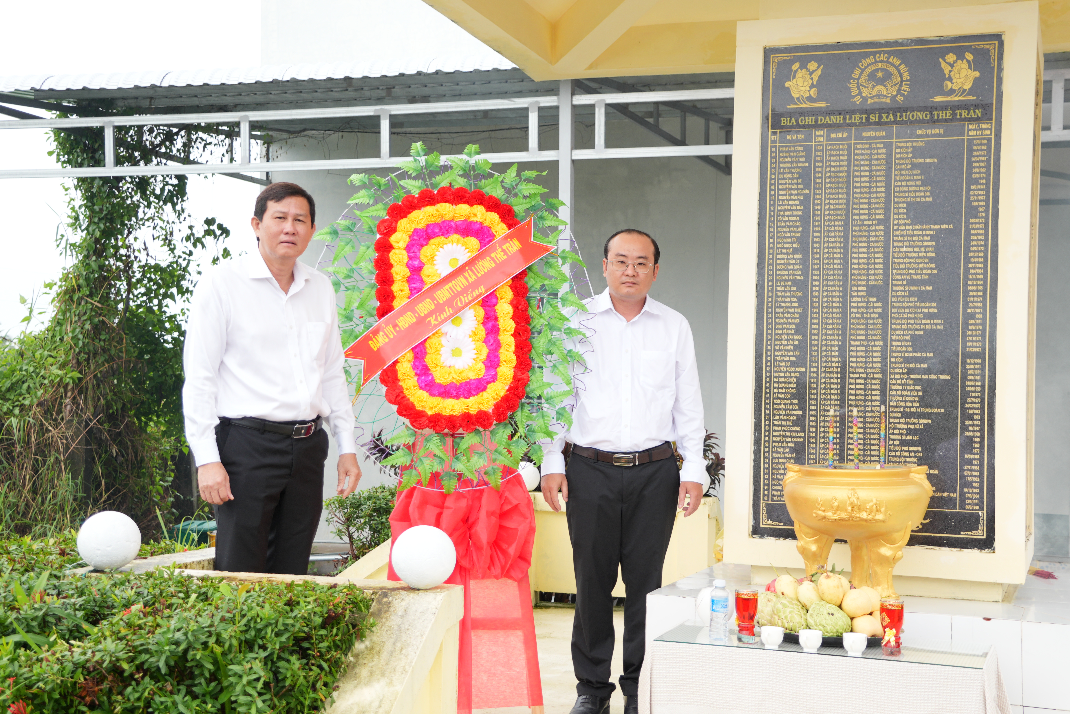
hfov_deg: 37.5
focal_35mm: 53
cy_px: 367
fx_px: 1575
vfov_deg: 25.5
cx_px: 556
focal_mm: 33.3
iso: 160
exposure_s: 1/60
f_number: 4.5
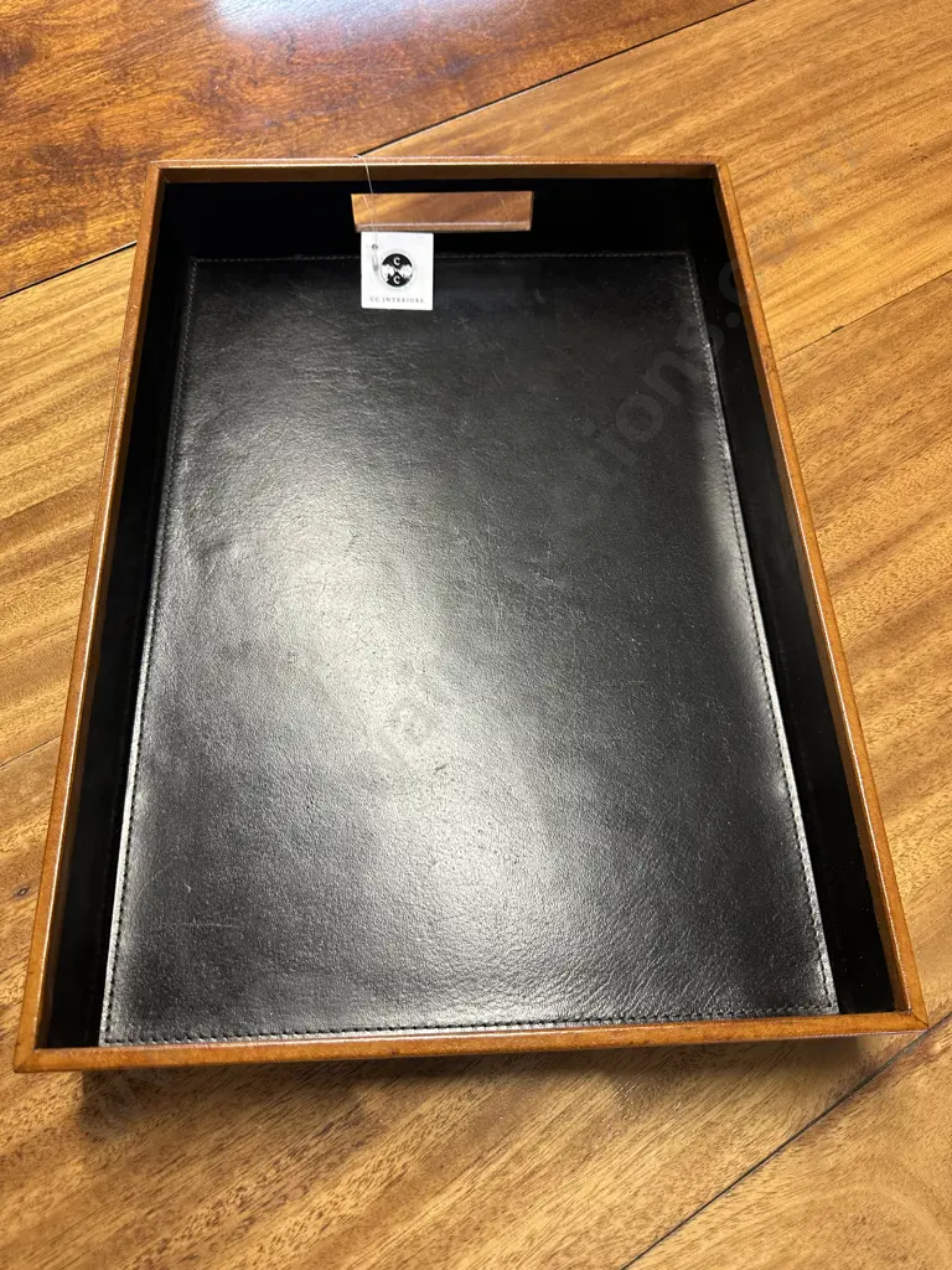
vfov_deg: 71.6
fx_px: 880
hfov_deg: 56.8
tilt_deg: -64.9
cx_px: 476
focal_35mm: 24
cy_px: 635
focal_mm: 6.86
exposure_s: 1/50
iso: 160
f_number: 1.78
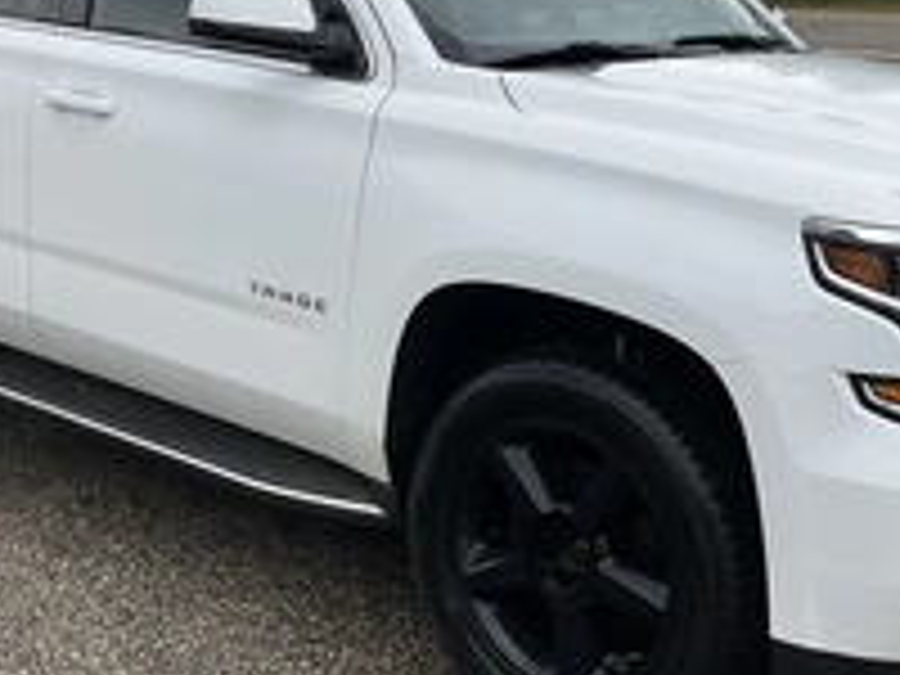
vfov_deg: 25.1
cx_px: 540
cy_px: 212
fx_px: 1508
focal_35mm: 58
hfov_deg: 33.1
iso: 25
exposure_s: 1/700
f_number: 1.8
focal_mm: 3
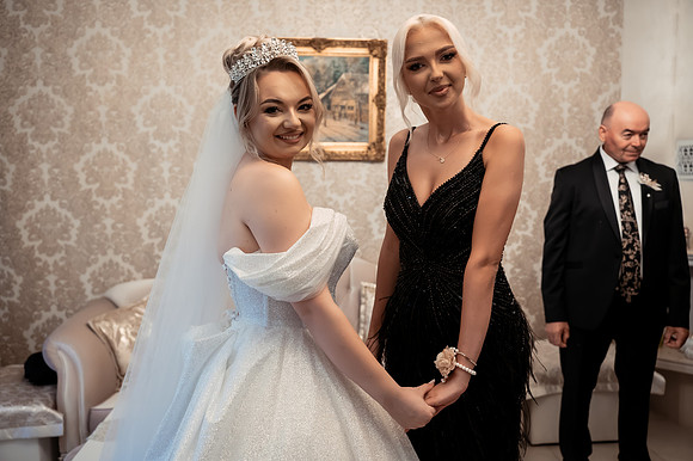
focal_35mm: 30
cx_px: 346
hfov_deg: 62.0
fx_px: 577
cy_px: 230
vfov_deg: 43.6
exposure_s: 1/200
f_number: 3.2
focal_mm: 30
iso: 3200
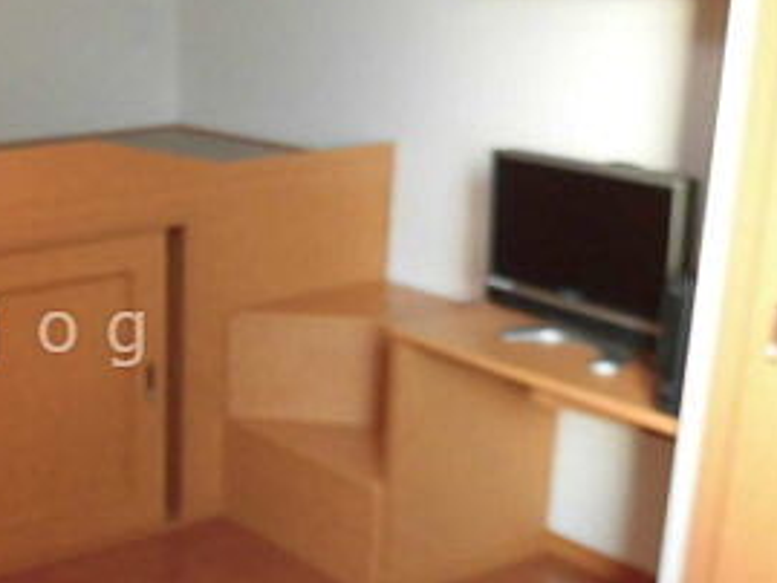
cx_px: -38
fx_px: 1280
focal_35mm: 57
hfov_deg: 30.8
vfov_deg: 25.7
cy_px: 332
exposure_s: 1/40
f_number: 3.1
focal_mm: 4.3
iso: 250
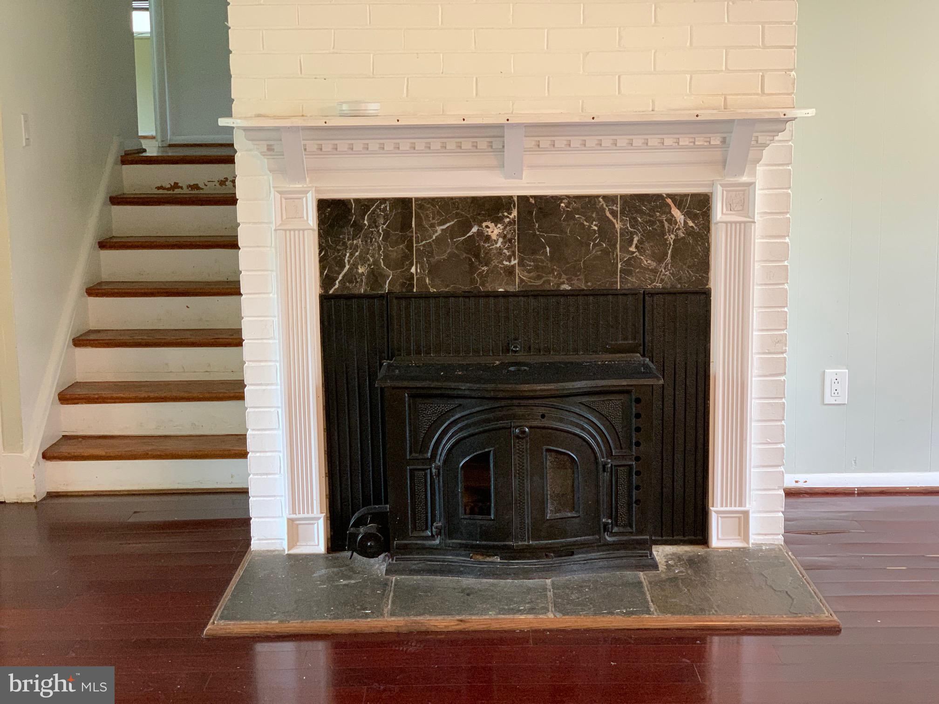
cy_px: 352
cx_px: 470
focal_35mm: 52
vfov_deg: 28.0
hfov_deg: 36.8
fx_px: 1411
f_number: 2.4
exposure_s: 1/60
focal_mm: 6
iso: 250
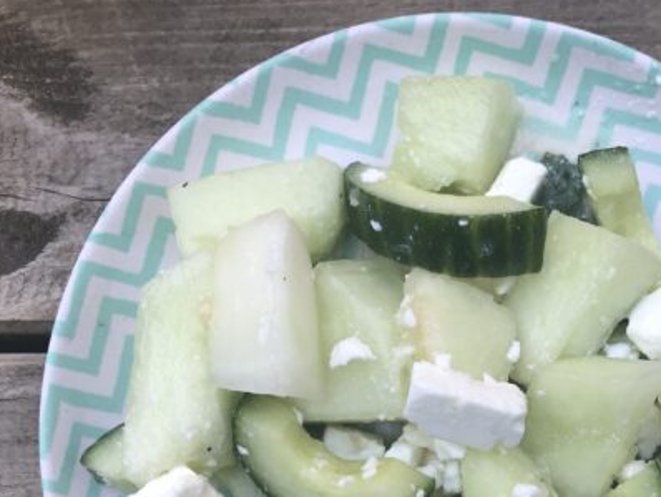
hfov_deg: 35.2
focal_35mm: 54
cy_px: 417
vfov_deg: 26.4
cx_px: 440
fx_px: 1032
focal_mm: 3.99
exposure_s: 1/128
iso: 20
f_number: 1.8
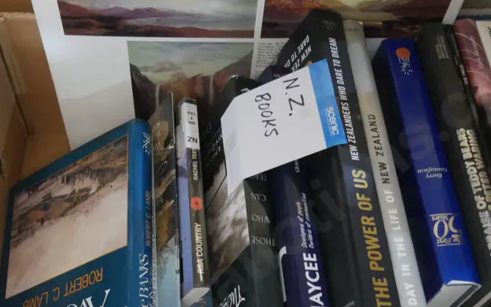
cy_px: 255
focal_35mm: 47
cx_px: 264
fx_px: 629
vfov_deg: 26.8
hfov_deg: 42.6
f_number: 3.5
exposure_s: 1/50
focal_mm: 14
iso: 3200
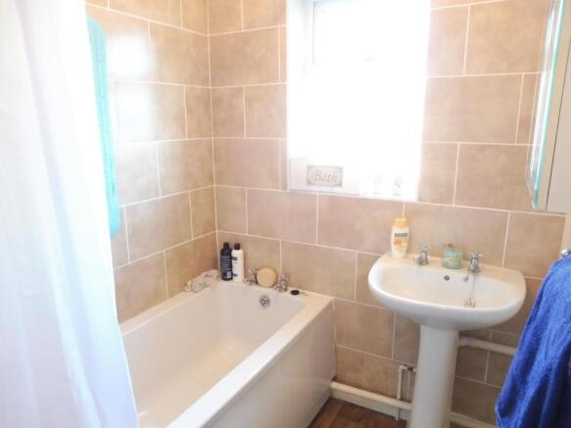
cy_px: 214
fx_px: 396
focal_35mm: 24
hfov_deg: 71.6
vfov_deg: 56.8
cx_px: 286
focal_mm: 4.3
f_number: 3.3
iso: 500
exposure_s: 1/20
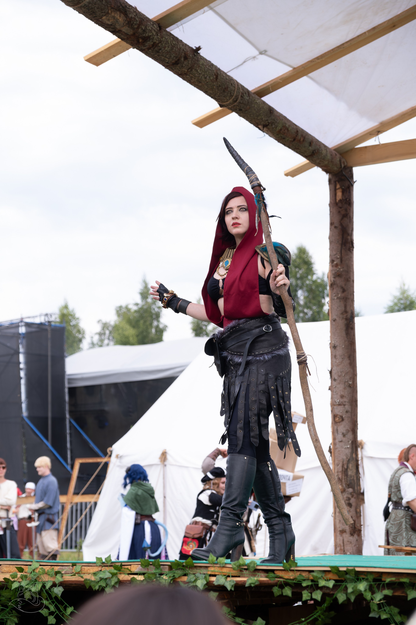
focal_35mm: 83
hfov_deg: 16.5
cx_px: 208
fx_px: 1439
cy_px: 312
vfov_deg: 24.5
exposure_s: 1/800
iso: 250
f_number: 4
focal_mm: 55
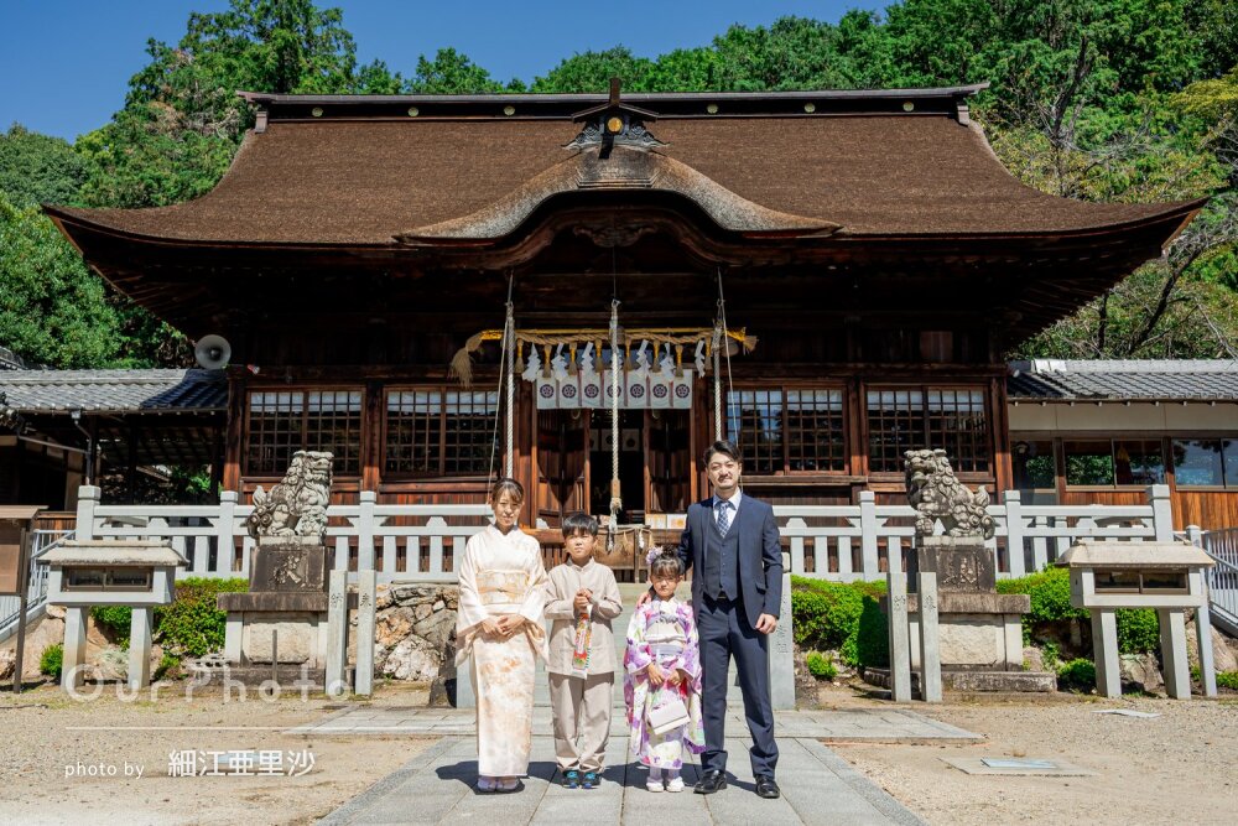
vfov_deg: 38.8
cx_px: 557
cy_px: 413
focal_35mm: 34
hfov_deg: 55.5
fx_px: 1173
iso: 160
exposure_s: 1/2500
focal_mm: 31
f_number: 4
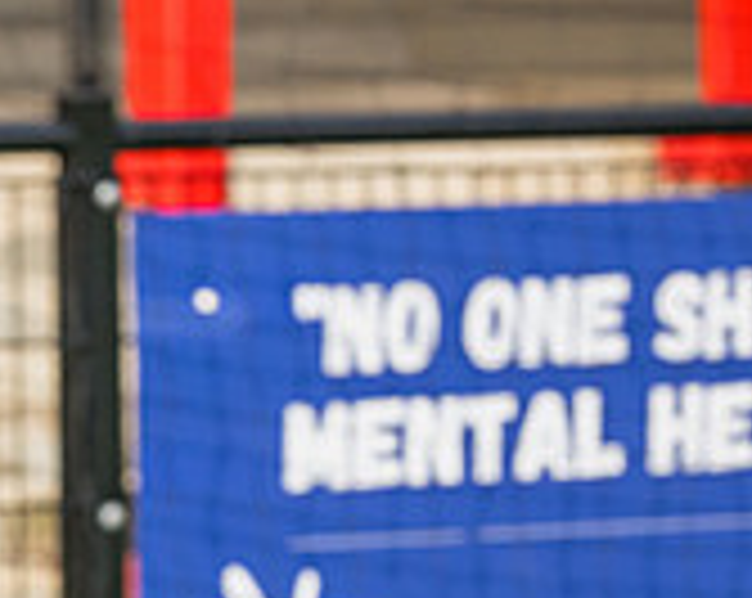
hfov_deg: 3.4
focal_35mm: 566
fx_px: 12575
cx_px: 1337
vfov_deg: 2.7
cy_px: 271
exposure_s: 1/2000
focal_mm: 135
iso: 400
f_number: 5
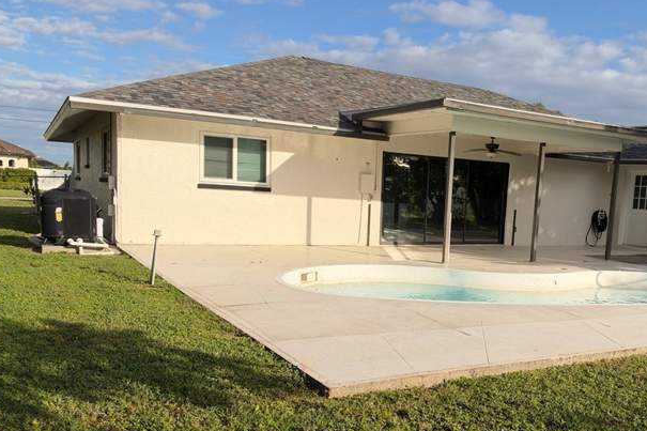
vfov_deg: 39.6
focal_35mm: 33
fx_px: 593
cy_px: 280
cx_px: 414
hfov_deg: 56.4
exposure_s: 1/6024
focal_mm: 6.93
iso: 64
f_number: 1.8
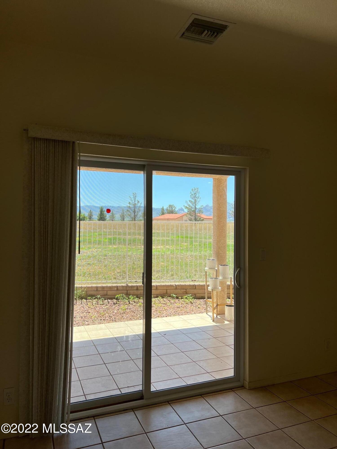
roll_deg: -0.2
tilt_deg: +1.1
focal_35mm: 26
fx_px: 337
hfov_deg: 53.1
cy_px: 224
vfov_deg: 67.3
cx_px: 168
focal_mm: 5.7
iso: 50
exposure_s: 1/1079
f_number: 1.5
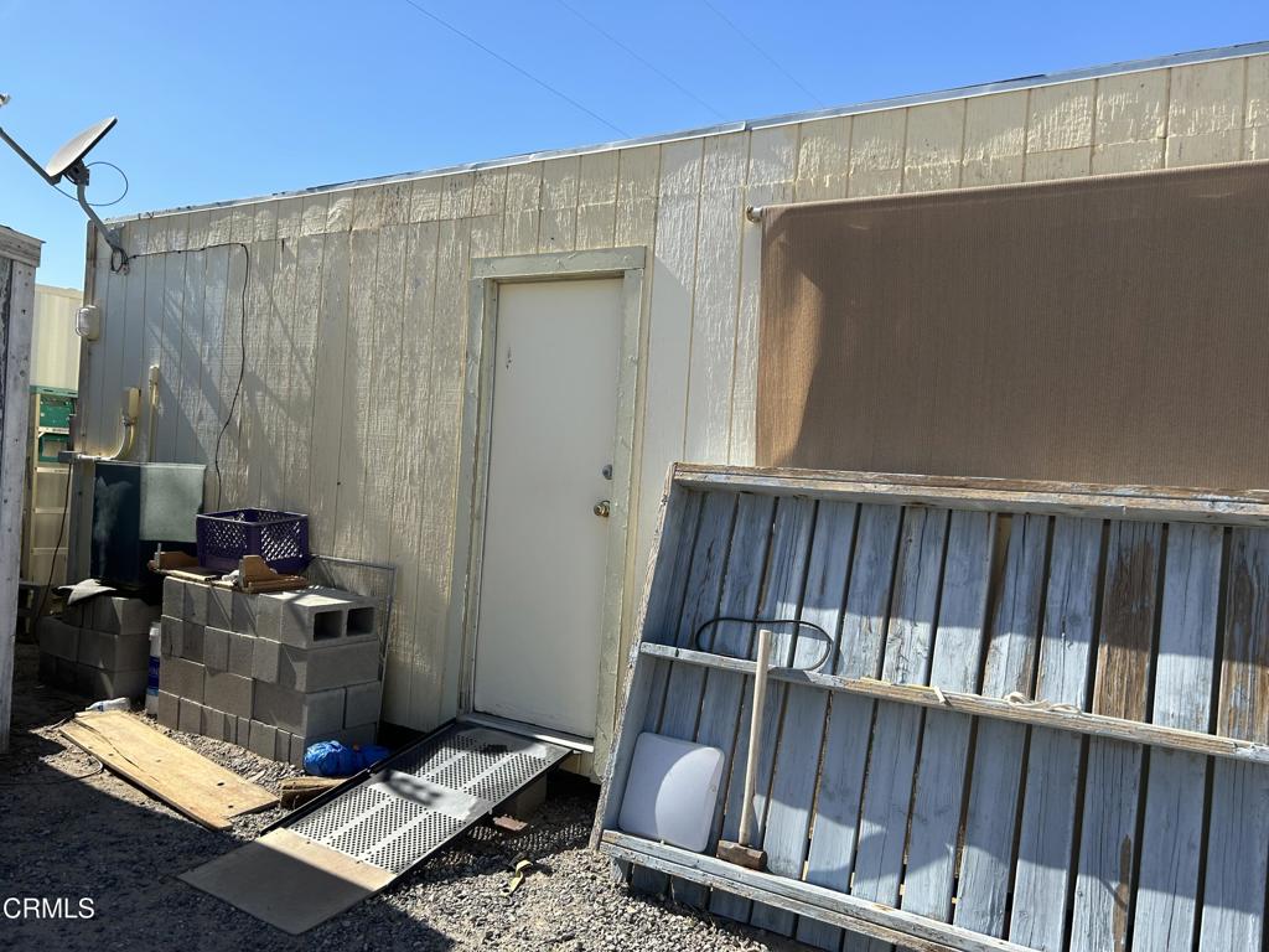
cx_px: 634
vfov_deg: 53.1
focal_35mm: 26
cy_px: 476
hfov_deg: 67.3
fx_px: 953
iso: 50
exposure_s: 1/3968
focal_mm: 5.7
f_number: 1.5
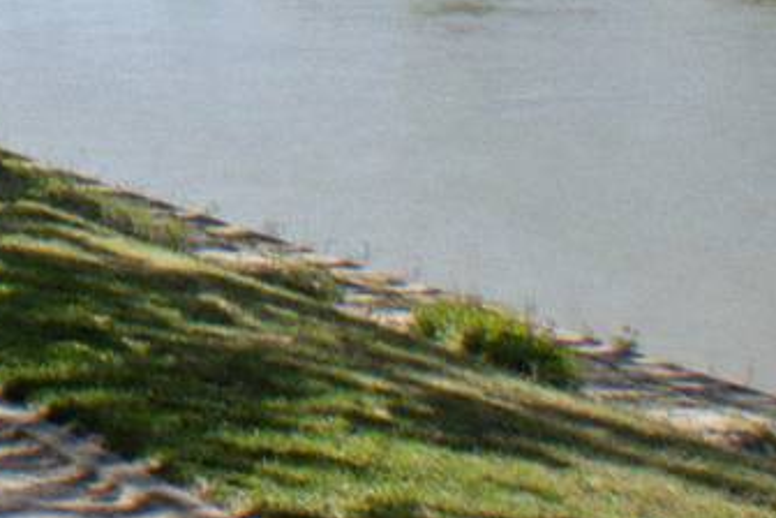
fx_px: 3147
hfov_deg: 13.7
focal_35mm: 146
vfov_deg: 9.3
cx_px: -136
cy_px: -88
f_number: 5.6
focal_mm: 49
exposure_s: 1/640
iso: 400
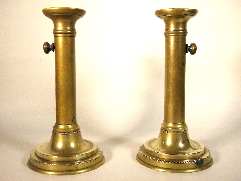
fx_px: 285
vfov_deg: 35.1
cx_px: 120
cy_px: 90
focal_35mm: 41
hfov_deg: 45.8
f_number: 3.8
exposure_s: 1/80
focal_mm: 7.5
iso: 100
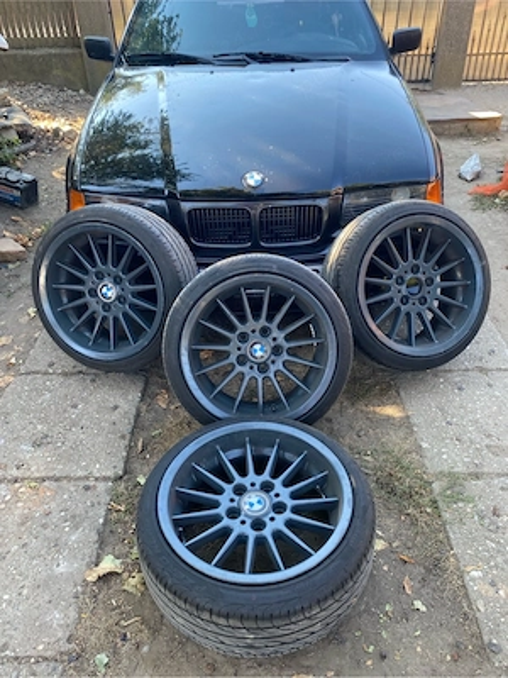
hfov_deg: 53.1
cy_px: 339
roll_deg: +2.7
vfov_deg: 67.3
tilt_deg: -32.9
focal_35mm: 26
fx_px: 509
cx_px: 254
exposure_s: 1/122
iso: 50
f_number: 1.8
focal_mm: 4.25
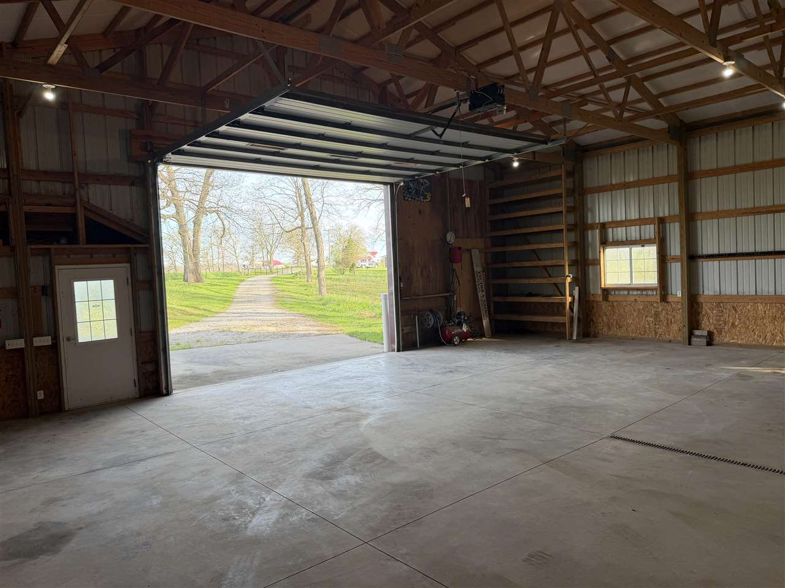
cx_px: 392
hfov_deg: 71.6
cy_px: 294
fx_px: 544
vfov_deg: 56.8
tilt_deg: -2.4
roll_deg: +2.7
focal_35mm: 24
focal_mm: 6.76
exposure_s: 1/250
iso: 64
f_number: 1.78
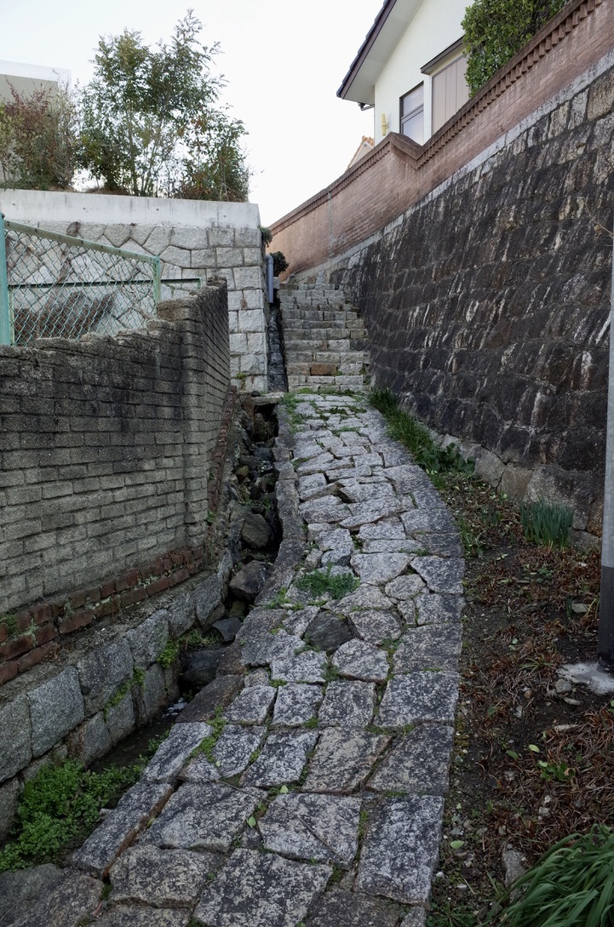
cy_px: 464
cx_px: 307
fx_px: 720
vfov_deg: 65.6
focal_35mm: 28
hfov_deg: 46.2
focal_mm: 18.3
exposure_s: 1/60
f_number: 6.3
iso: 100
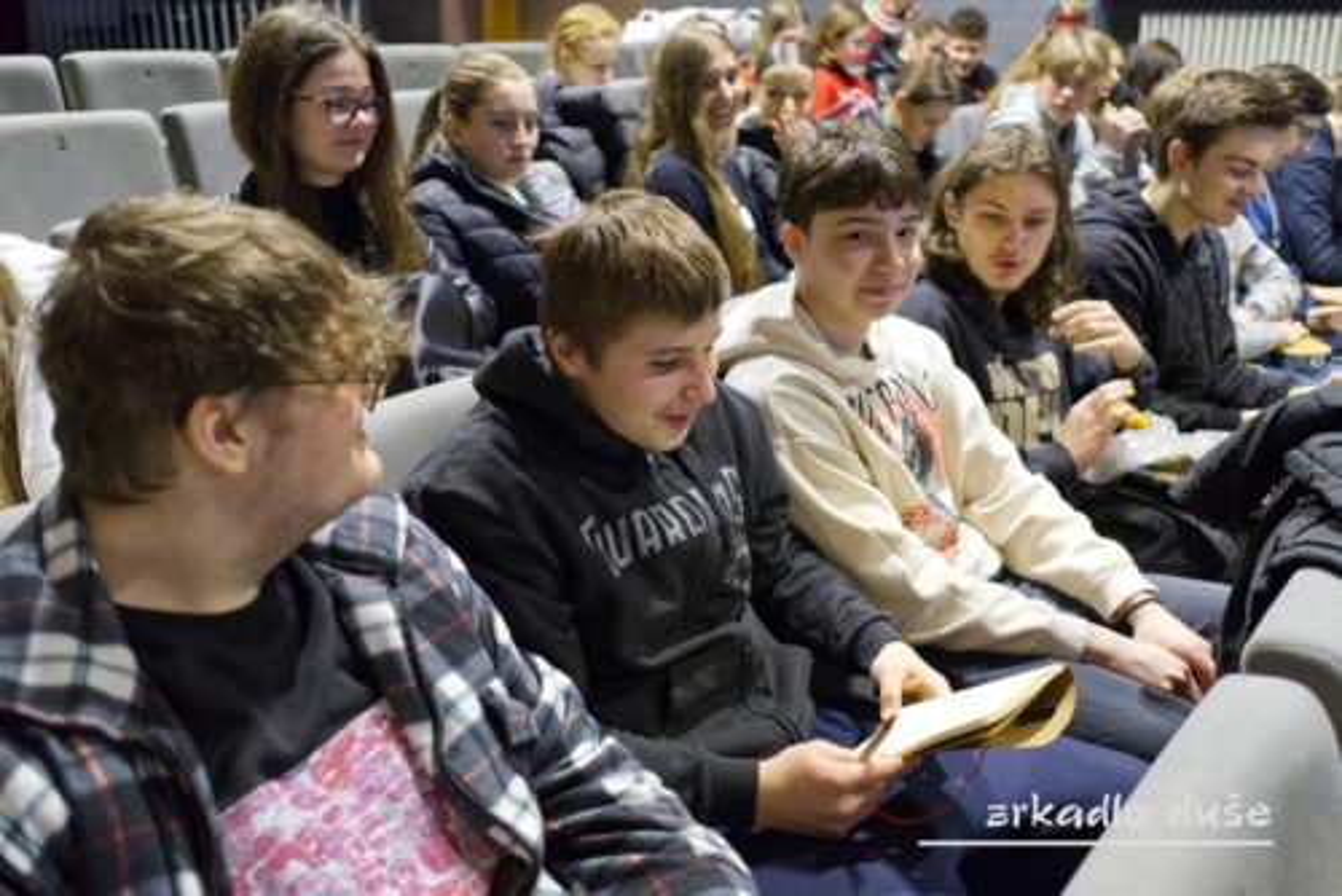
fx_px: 1305
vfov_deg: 37.9
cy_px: 448
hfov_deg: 54.4
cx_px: 671
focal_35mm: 35
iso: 4000
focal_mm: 23
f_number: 2
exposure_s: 1/160
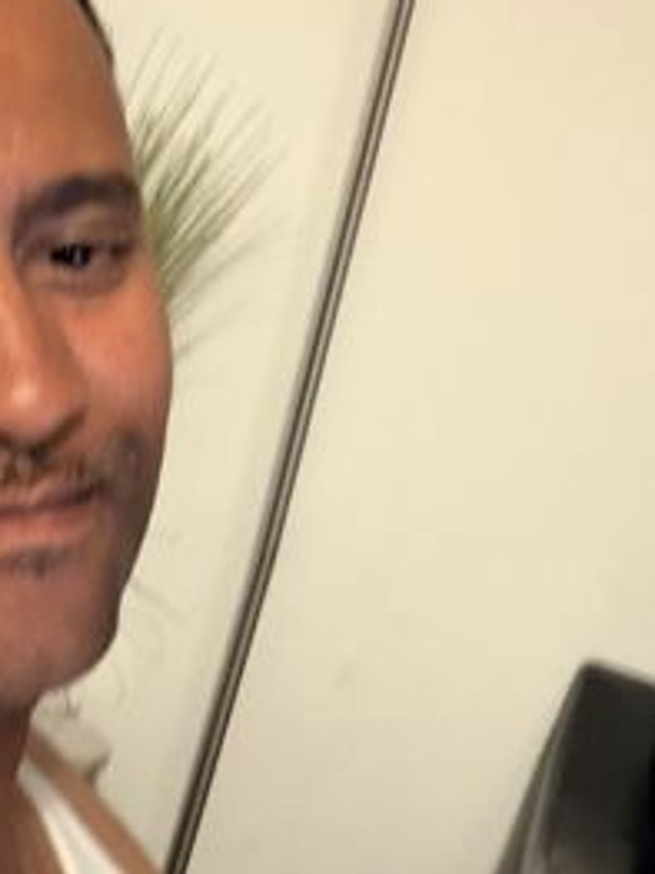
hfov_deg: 21.6
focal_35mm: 67
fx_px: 1692
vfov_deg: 28.7
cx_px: 130
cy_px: 258
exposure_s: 1/15
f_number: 1.9
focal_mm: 2.71
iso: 800
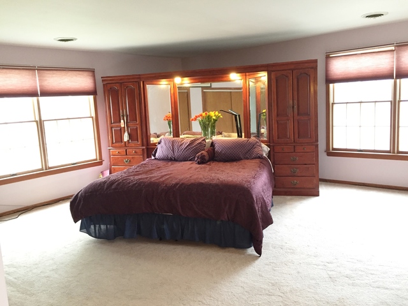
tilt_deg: -7.7
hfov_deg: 61.7
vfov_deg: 48.2
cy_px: 153
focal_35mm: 29
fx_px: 342
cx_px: 204
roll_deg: +3.0
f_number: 2.2
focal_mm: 4.15
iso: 160
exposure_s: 1/30
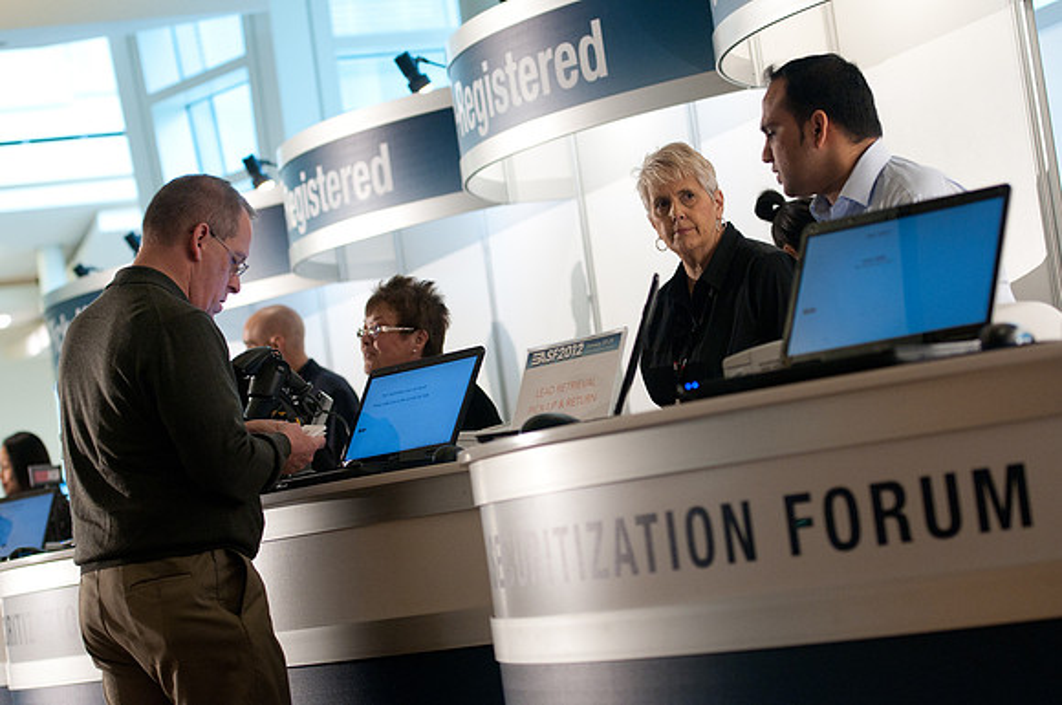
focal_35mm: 105
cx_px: 531
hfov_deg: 19.5
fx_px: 3093
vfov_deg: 13.0
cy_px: 352
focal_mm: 70
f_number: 2.8
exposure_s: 1/125
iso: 640
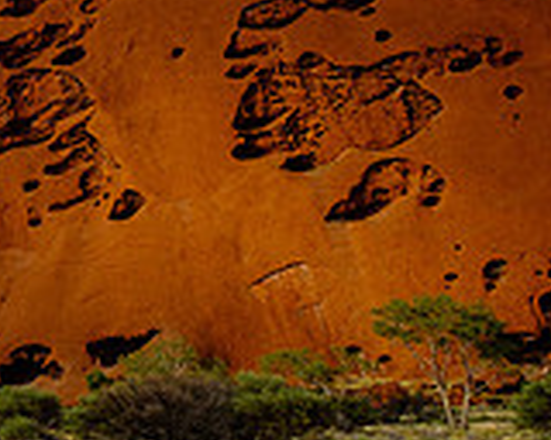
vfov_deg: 25.3
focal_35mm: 58
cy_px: 33
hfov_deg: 23.3
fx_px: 946
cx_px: -351
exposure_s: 1/1250
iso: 200
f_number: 5.6
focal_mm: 11
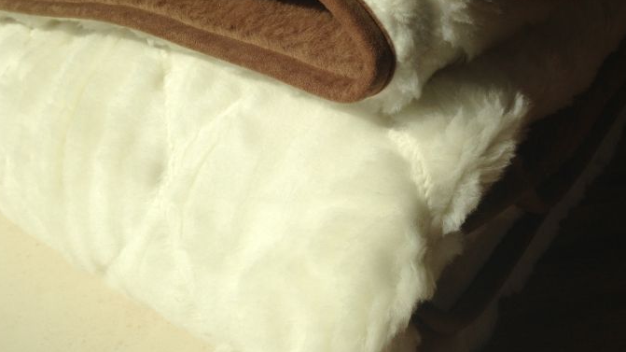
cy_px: 109
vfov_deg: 30.9
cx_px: 307
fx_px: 631
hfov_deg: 52.8
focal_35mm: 38
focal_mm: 4.13
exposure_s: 1/3195
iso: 50
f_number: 2.4
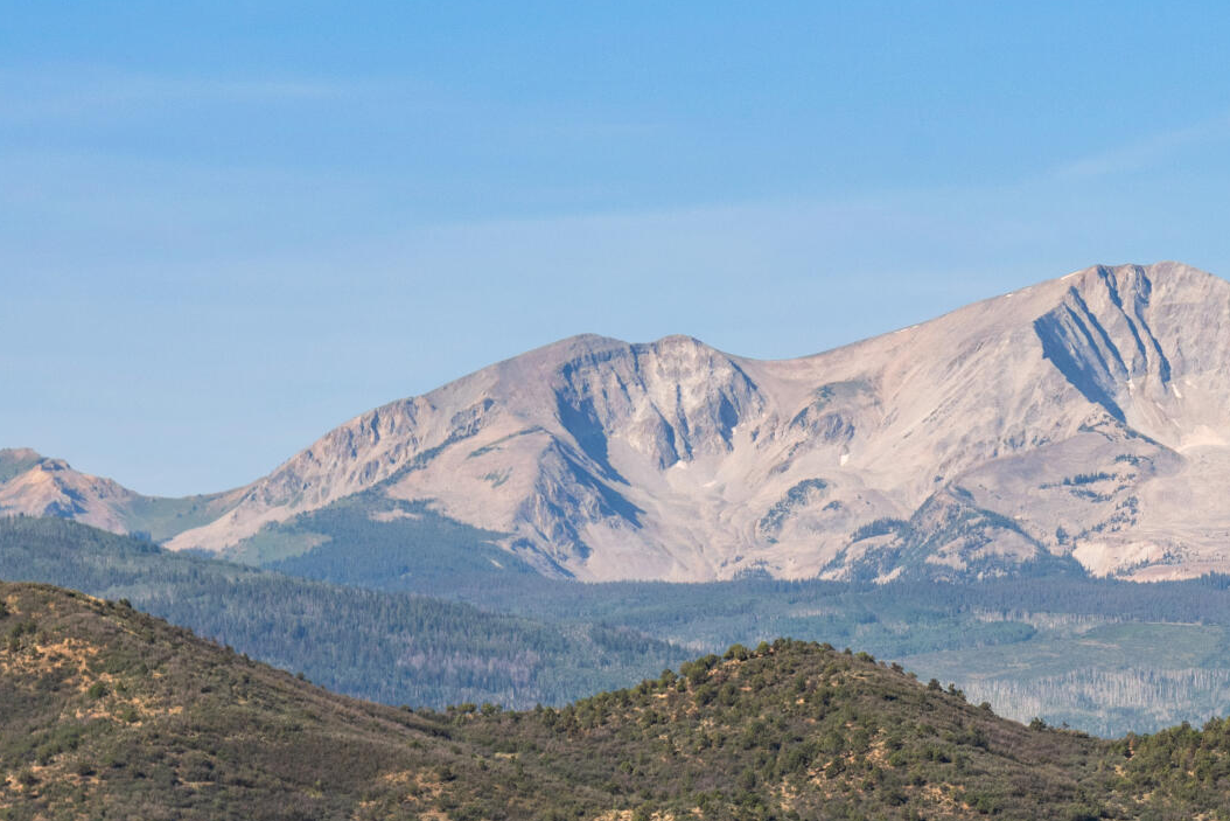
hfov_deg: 8.4
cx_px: 1326
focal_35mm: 242
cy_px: 474
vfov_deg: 5.7
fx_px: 8269
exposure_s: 1/640
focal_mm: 85
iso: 160
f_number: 7.1
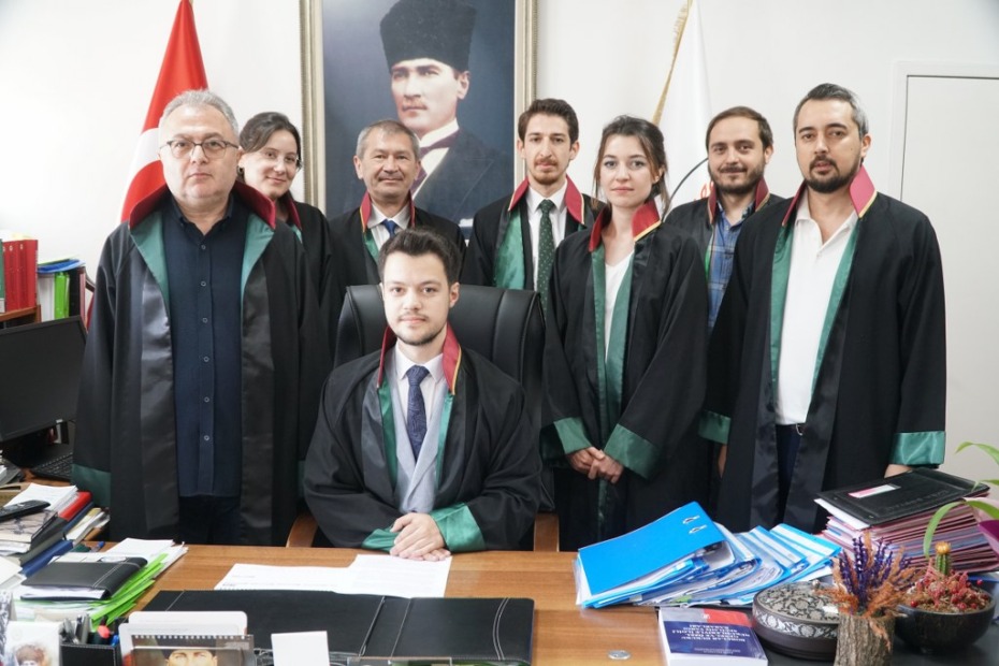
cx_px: 500
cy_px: 333
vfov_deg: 36.9
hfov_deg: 53.1
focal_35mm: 36
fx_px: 999
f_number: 4
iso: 1000
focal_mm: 24
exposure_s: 1/60
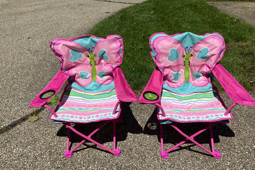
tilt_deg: -30.0
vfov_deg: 40.0
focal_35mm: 33
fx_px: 234
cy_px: 89
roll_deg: -0.1
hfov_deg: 57.2
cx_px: 130
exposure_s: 1/2469
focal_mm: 3.3
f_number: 2.4
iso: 25
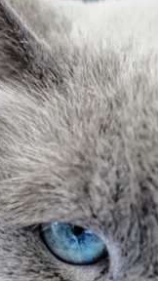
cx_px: 226
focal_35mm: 273
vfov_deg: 7.9
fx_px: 2033
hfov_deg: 4.4
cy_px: 270
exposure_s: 1/80
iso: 640
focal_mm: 50
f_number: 3.2
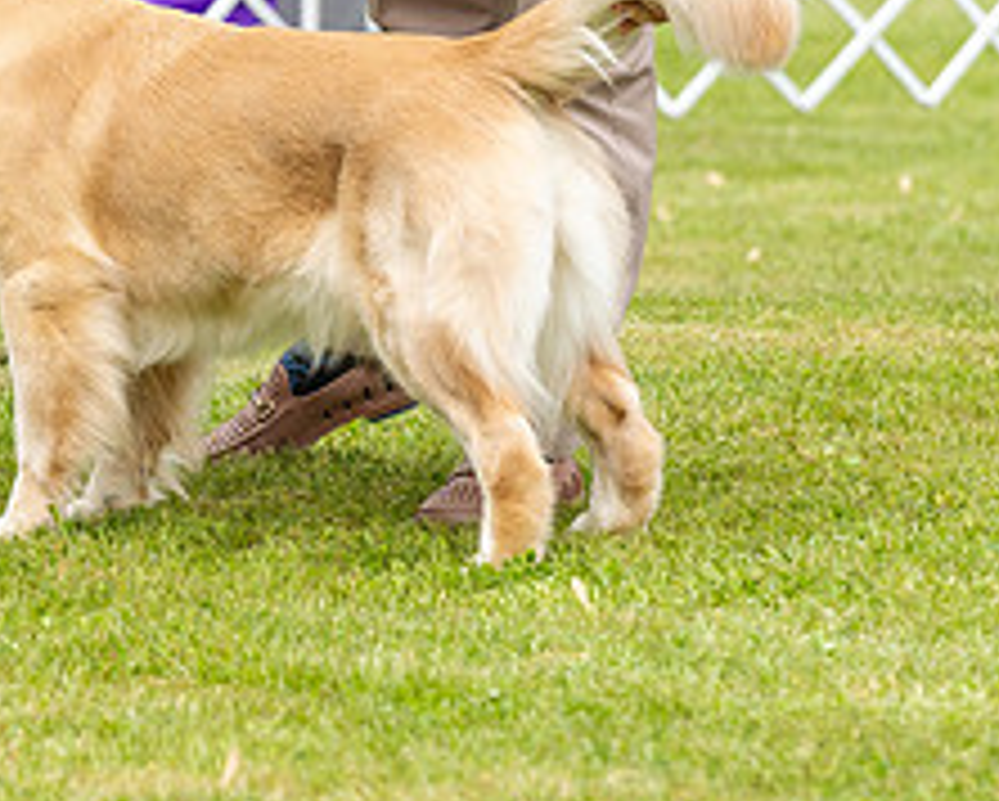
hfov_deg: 4.5
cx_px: -106
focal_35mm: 428
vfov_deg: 3.6
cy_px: -99
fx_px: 12666
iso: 400
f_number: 4.5
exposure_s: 1/640
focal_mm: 150
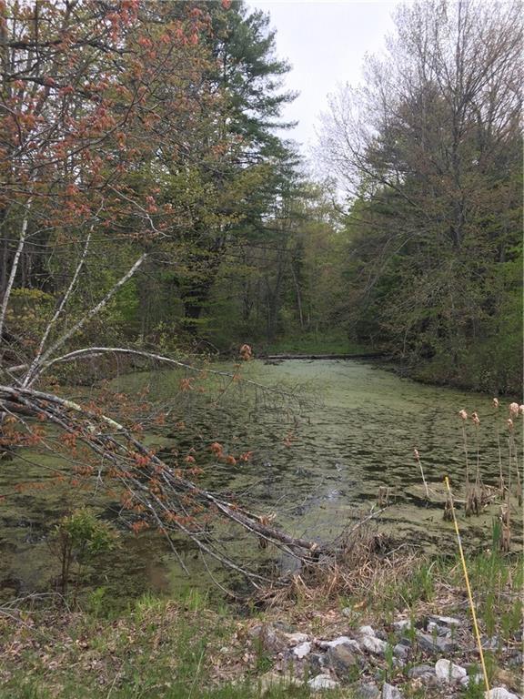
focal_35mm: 29
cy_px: 350
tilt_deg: -1.7
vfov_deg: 61.7
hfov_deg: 48.2
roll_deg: -0.7
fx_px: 585
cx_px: 262
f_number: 2.2
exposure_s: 1/557
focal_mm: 4.15
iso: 32
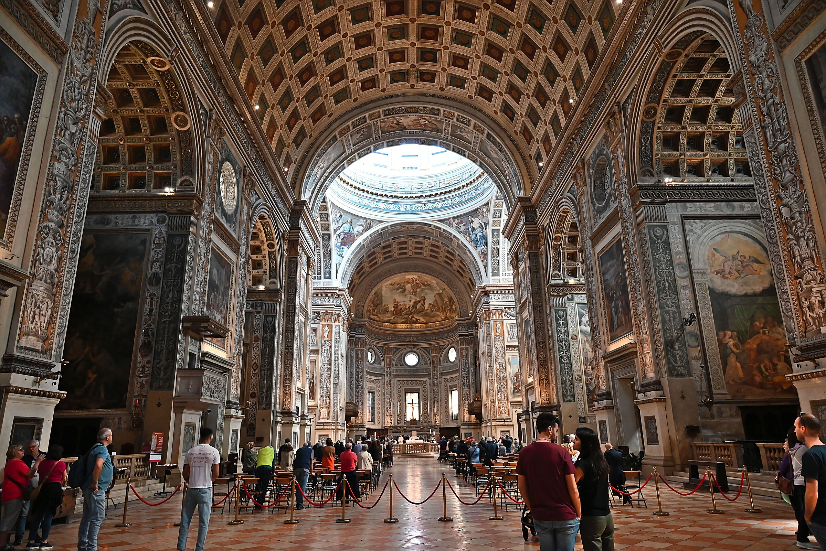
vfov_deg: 53.2
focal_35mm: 24
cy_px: 276
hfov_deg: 73.7
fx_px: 551
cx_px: 413
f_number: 4
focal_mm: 24
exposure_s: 1/100
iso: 3200
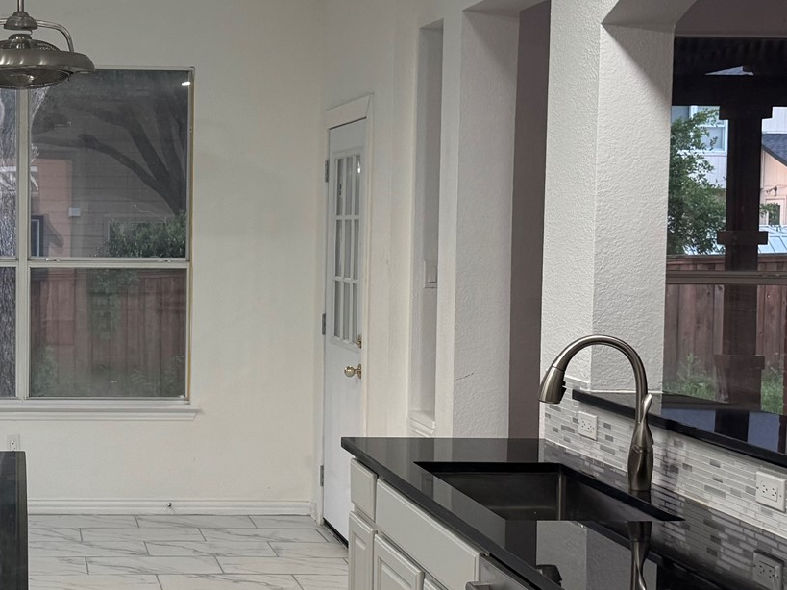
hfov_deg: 30.9
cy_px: 288
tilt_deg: -3.5
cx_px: 93
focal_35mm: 60
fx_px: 1364
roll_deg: -0.3
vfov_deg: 24.4
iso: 200
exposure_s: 1/89
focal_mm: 6.76
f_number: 1.78
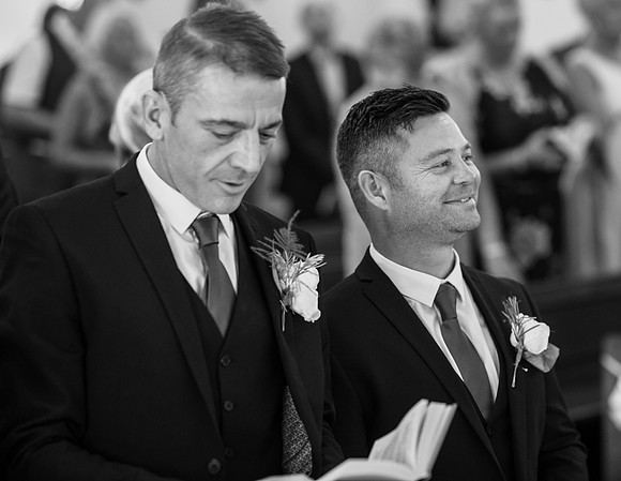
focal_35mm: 110
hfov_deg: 17.6
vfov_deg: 13.7
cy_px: 198
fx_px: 2002
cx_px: 424
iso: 1000
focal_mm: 85
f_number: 2
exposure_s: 1/125
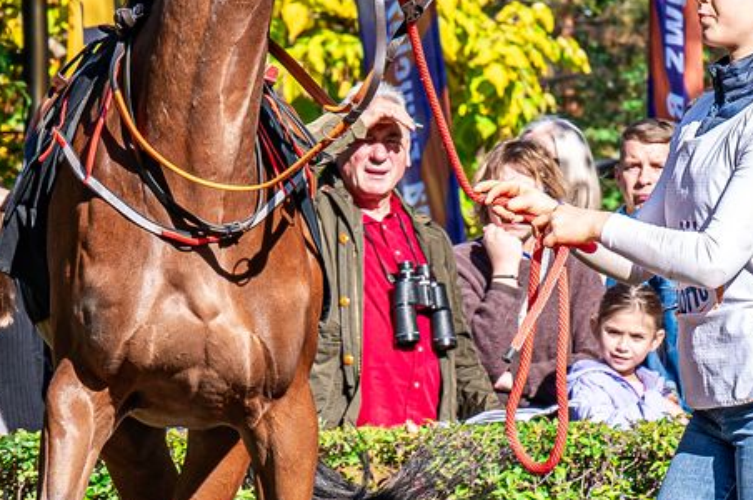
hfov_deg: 7.0
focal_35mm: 295
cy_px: 289
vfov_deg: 4.6
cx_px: 372
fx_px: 6162
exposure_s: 1/640
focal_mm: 110
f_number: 8
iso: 400
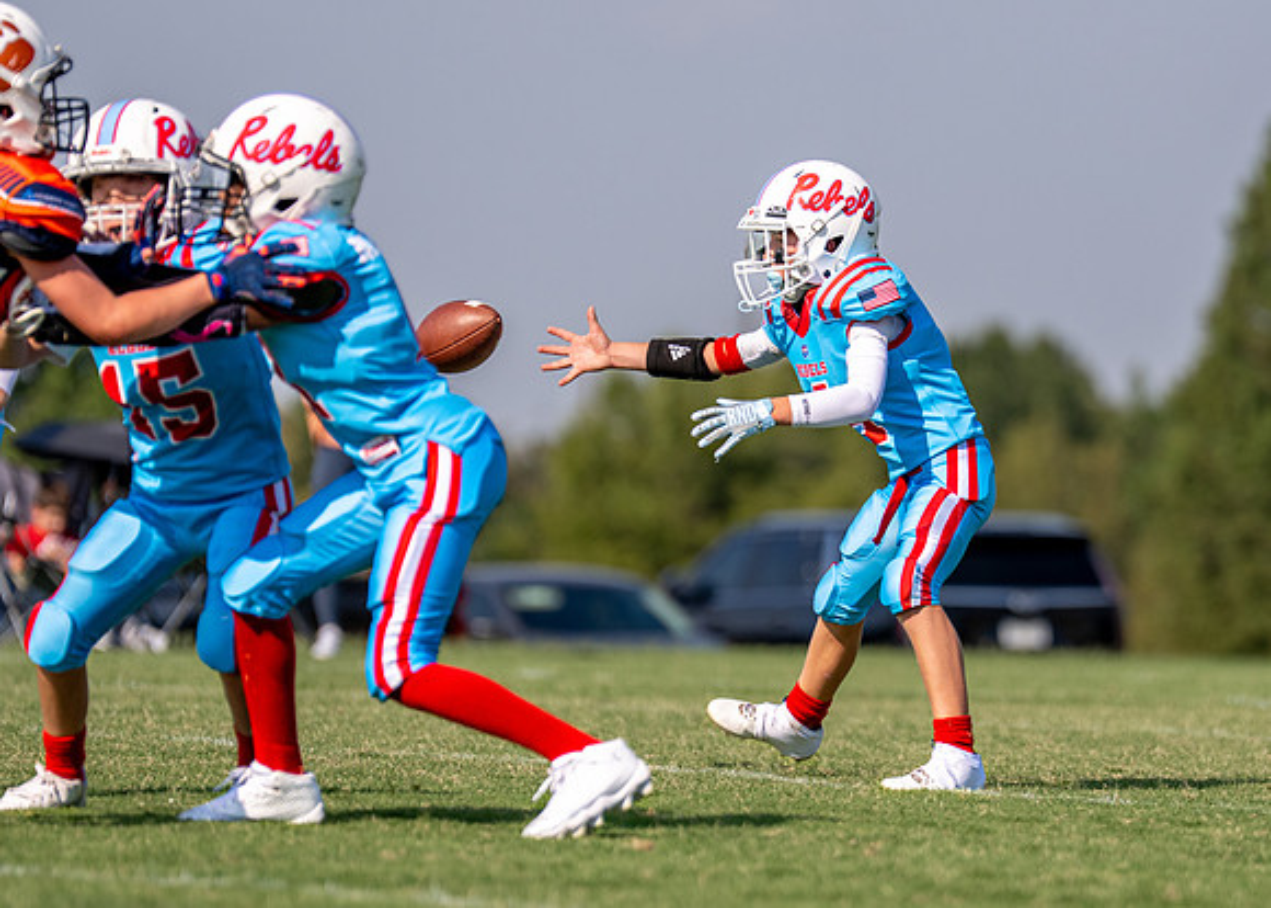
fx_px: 14037
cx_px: 873
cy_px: 454
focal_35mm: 389
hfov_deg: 5.2
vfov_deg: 3.7
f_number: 2.8
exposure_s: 1/4000
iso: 125
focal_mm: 200
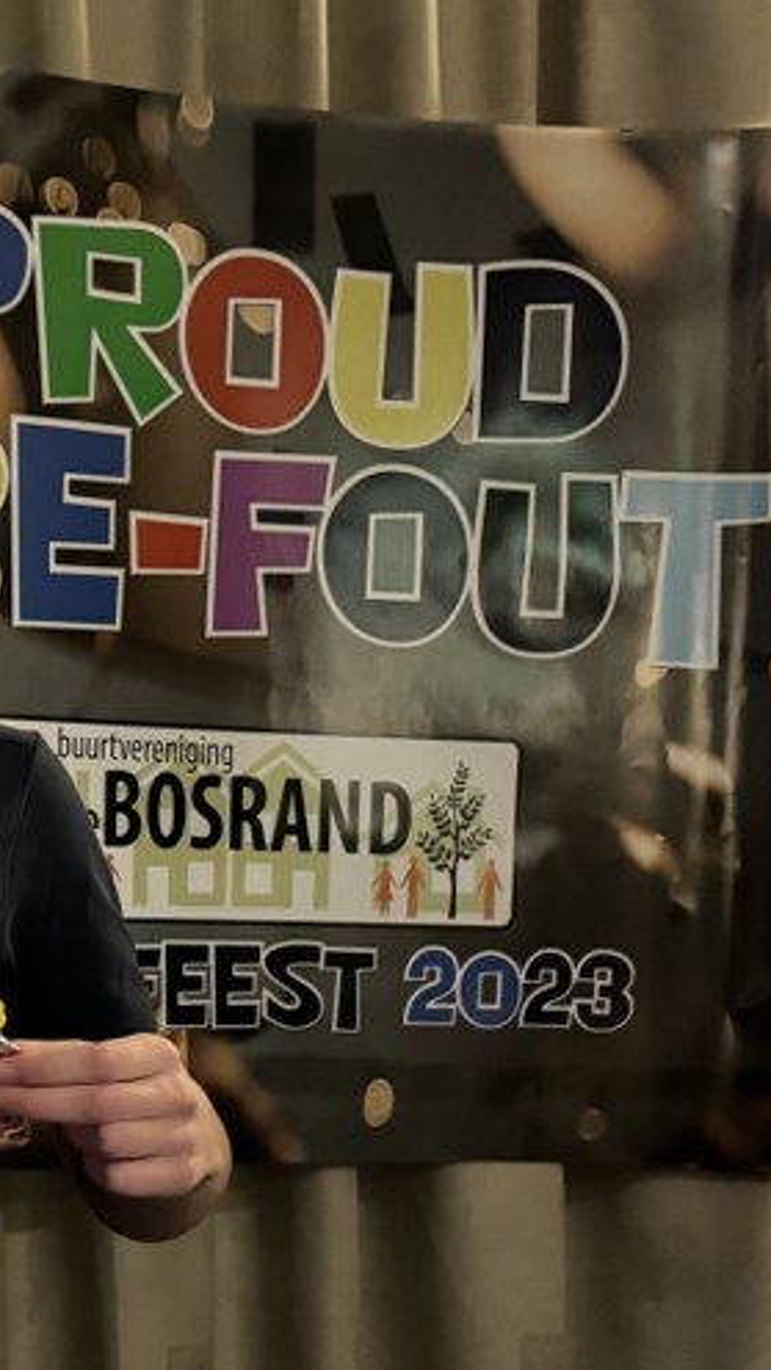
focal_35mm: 54
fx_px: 1963
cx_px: -555
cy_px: 834
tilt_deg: -2.6
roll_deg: +1.0
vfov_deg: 38.3
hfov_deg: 18.3
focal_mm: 6.86
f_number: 1.78
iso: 1250
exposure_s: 1/25
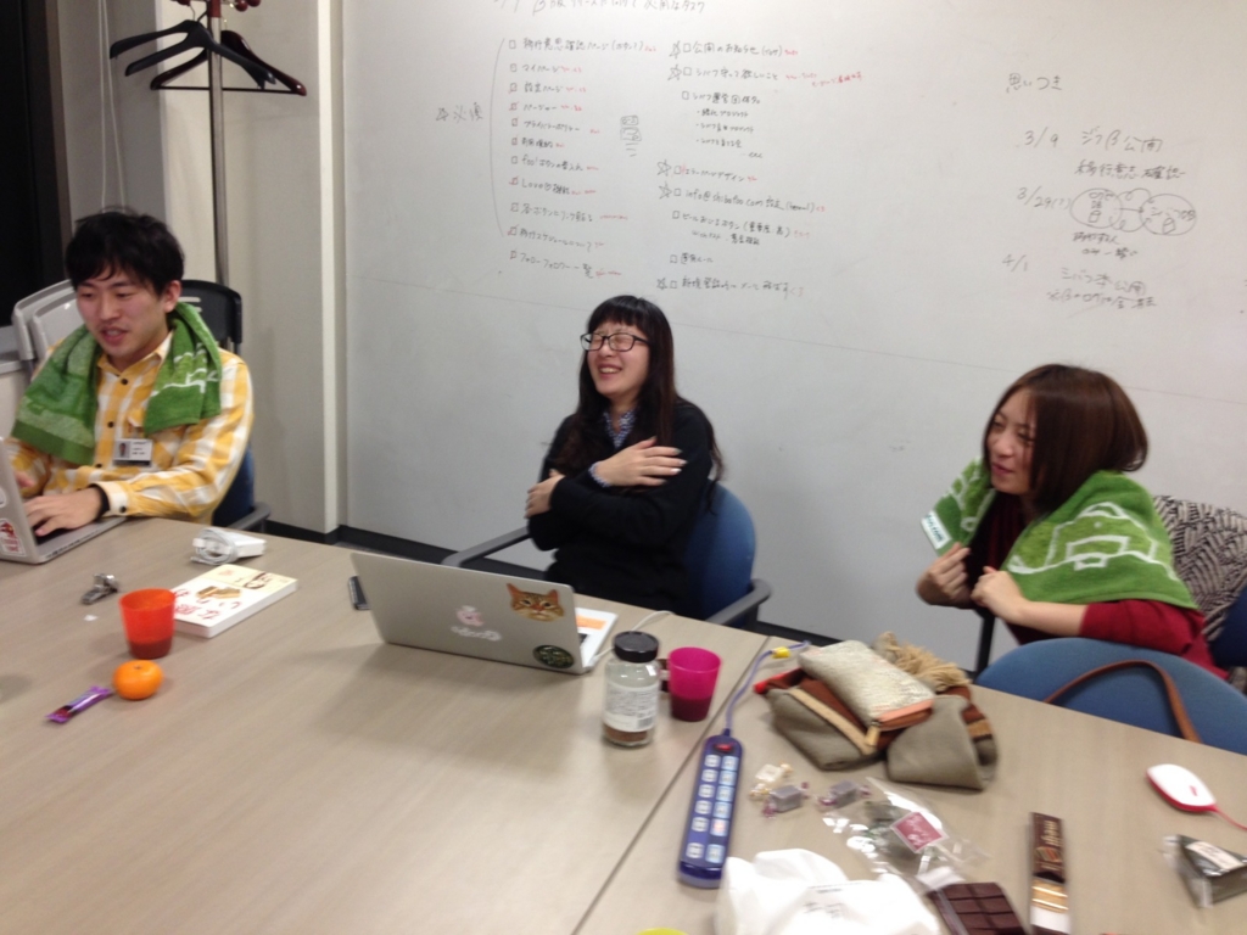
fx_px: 1189
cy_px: 468
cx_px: 624
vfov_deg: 42.9
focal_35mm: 33
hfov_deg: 55.4
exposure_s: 1/20
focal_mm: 4.12
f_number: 2.4
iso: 50
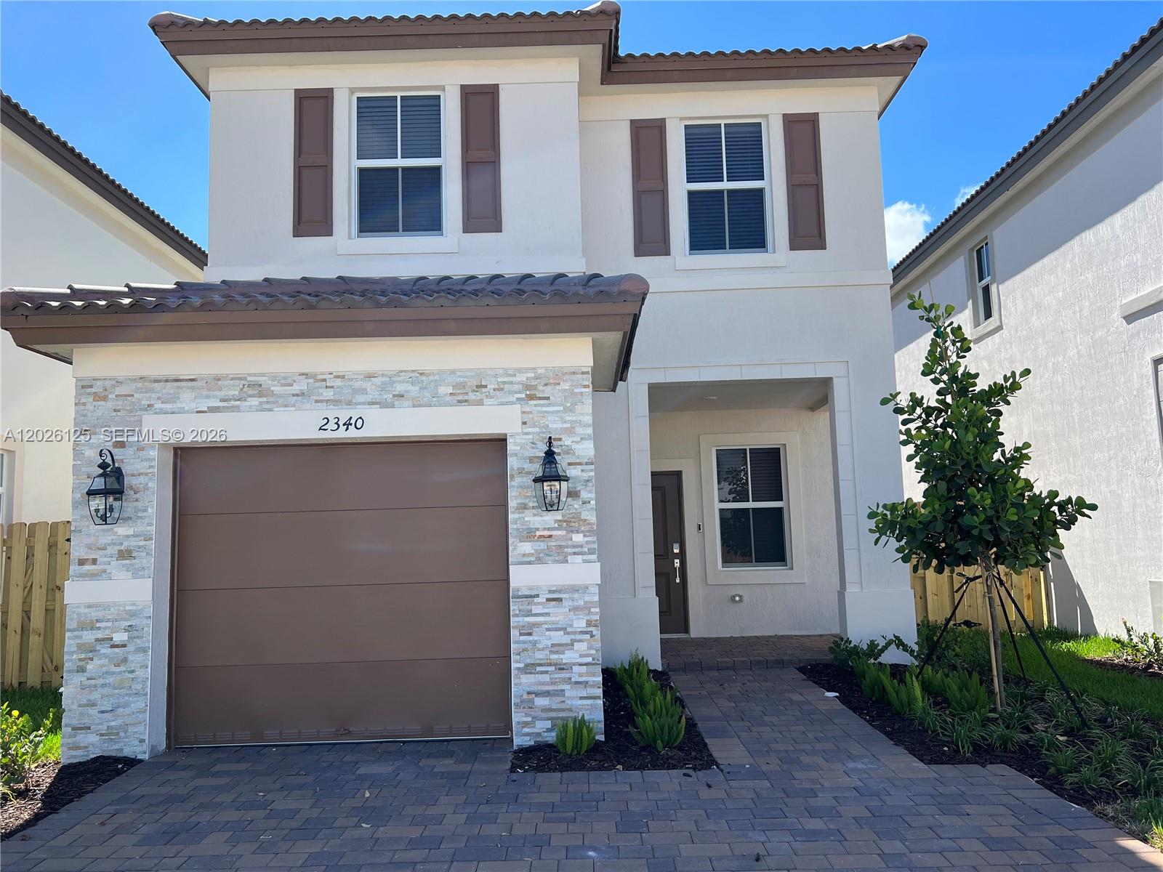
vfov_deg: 53.1
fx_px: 874
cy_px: 436
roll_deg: +2.1
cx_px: 582
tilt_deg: +6.8
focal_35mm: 26
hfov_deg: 67.3
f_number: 1.5
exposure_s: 1/2695
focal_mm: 5.7
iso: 50
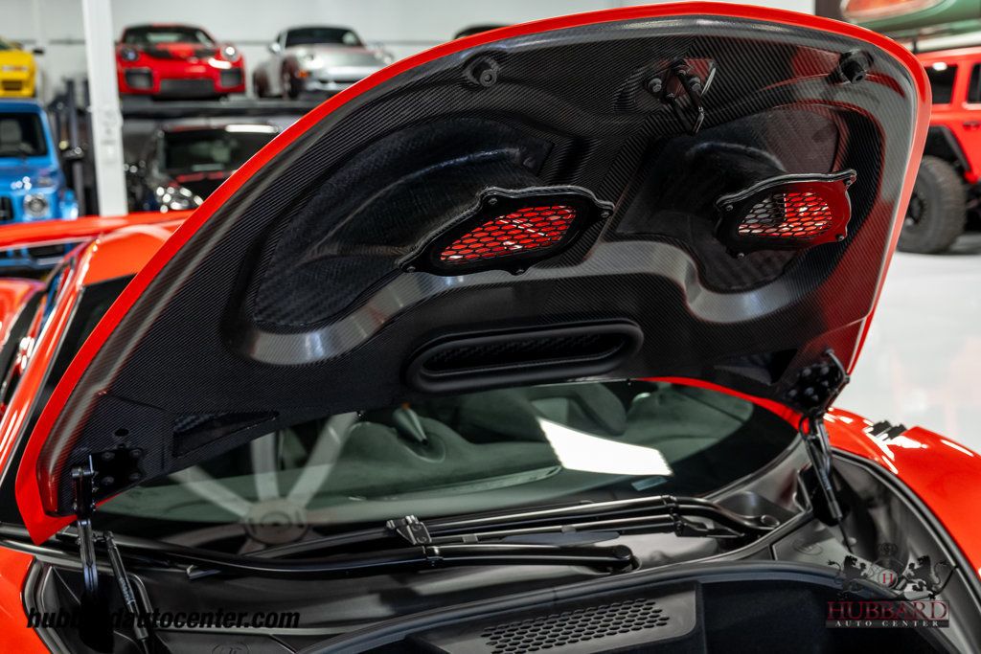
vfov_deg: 31.2
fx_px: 1172
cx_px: 490
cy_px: 327
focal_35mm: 43
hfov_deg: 45.4
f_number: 5
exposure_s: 1/60
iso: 2500
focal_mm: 43
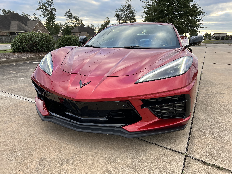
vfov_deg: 53.1
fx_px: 174
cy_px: 87
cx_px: 116
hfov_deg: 67.3
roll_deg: +0.0
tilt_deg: -14.7
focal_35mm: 26
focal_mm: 5.7
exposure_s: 1/353
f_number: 1.5
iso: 50
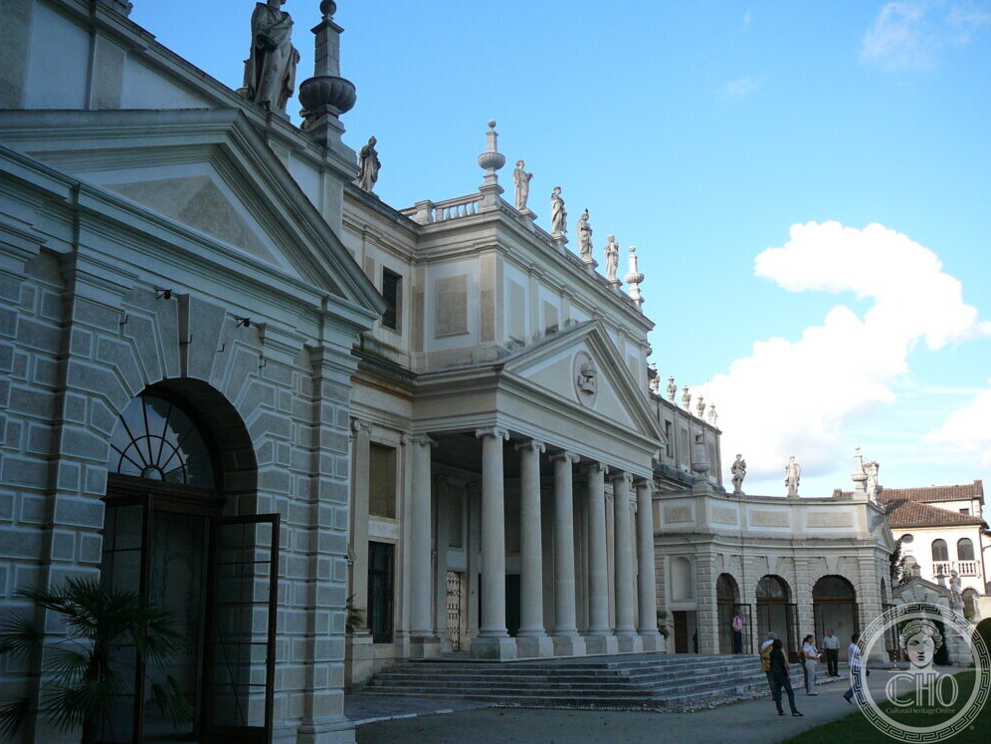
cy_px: 367
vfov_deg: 39.7
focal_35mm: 36
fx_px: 1031
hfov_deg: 51.4
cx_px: 488
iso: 80
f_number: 2.8
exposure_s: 1/500
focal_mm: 5.2
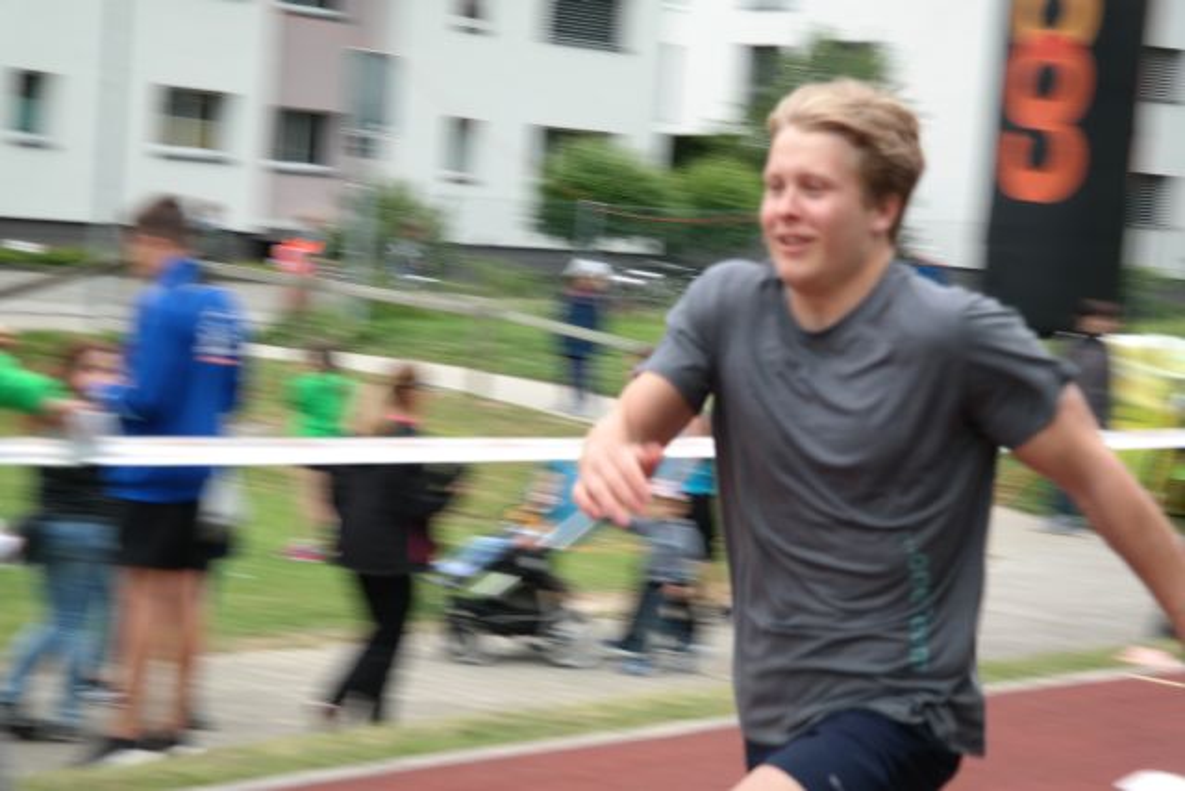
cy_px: 396
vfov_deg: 16.3
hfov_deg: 24.2
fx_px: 2765
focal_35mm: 84
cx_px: 592
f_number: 5.6
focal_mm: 55
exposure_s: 1/125
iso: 200
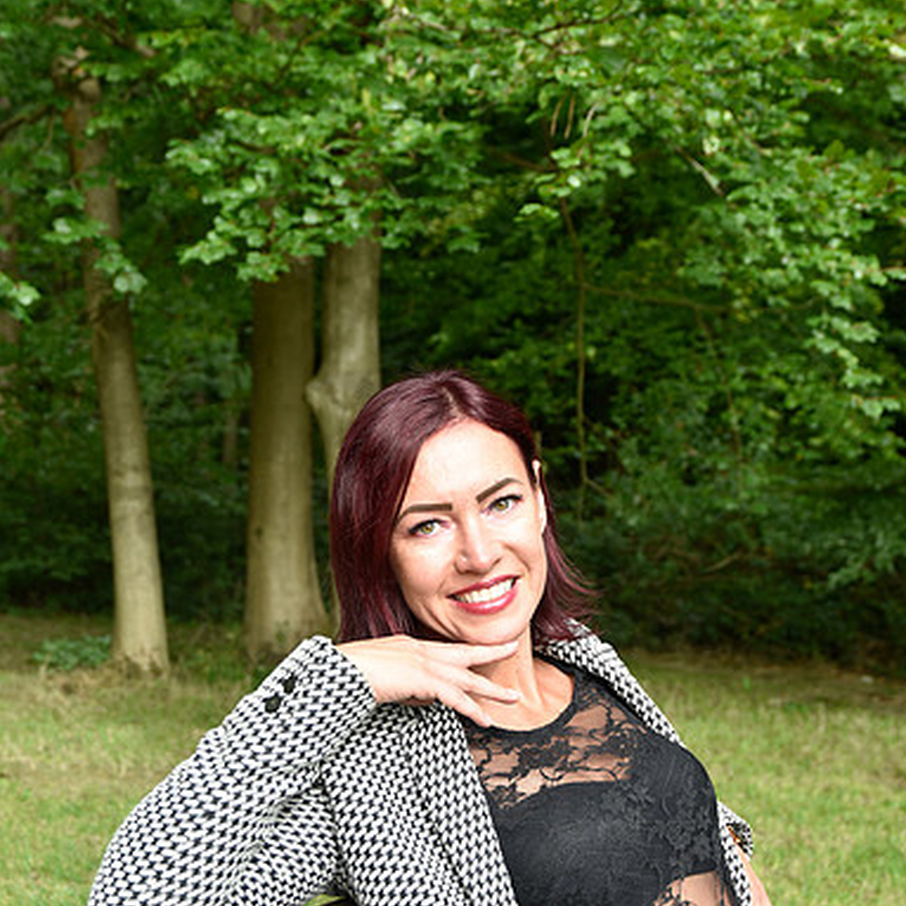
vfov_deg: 31.6
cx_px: 453
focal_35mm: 54
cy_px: 523
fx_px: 1599
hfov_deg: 31.6
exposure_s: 1/60
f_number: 4
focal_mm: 28
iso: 100
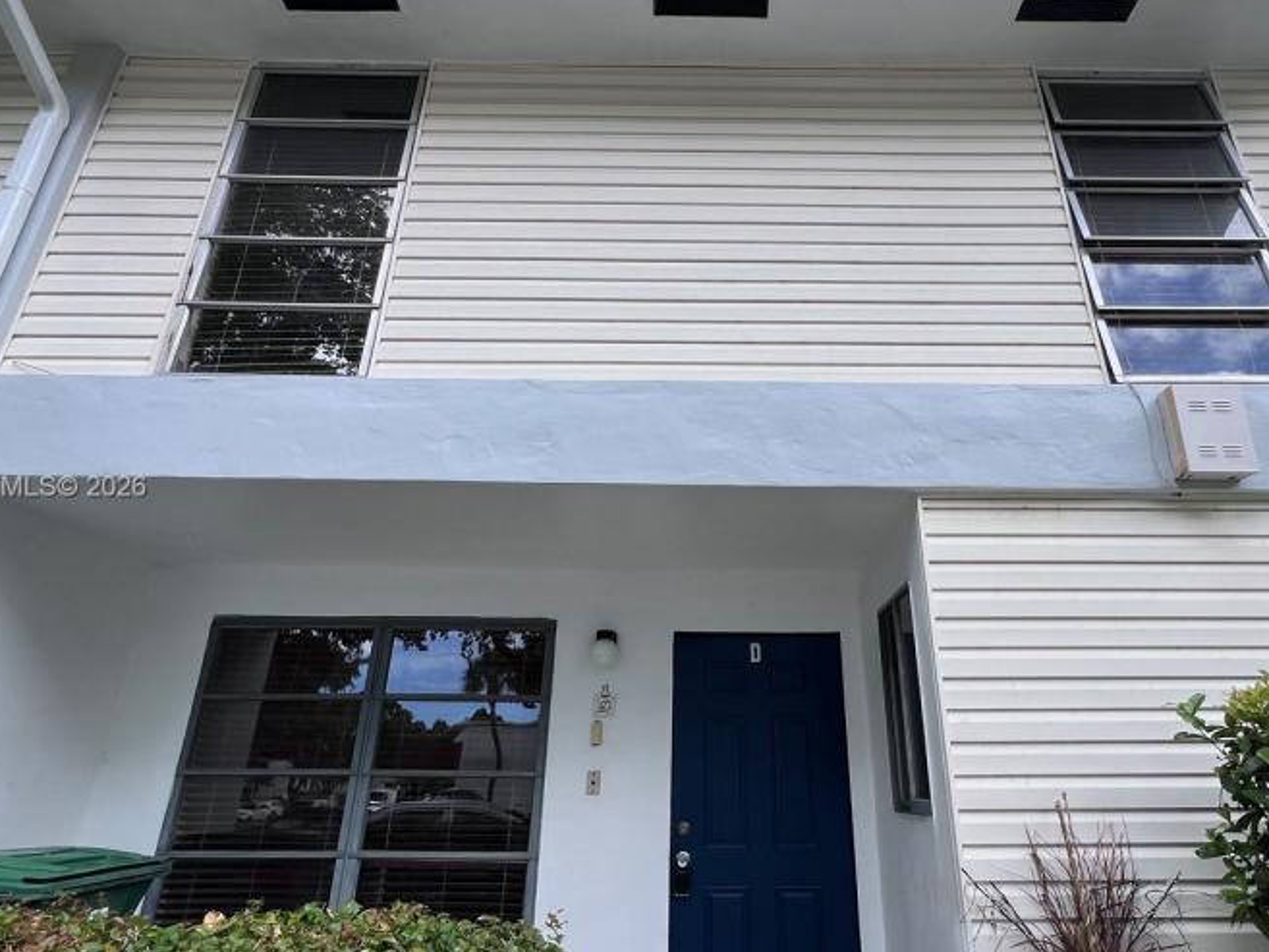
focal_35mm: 19
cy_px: 489
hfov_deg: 84.3
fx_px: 697
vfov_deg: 68.7
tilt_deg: +22.2
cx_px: 713
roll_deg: -0.1
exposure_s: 1/521
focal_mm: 1.57
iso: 32
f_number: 1.8
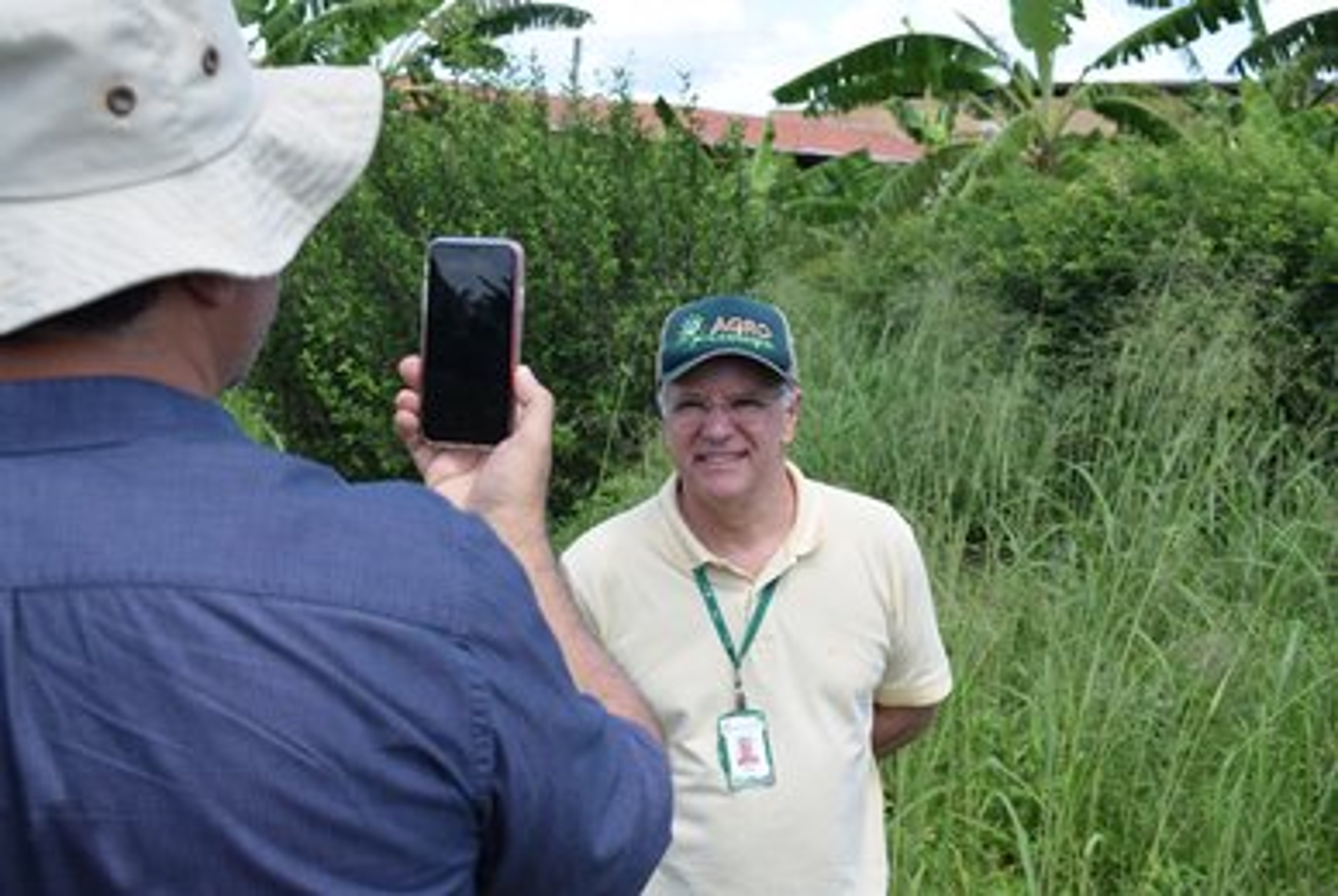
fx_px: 2122
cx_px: 669
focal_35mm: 57
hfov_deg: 35.0
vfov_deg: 23.9
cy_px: 448
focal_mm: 38
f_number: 8
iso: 200
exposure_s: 1/250
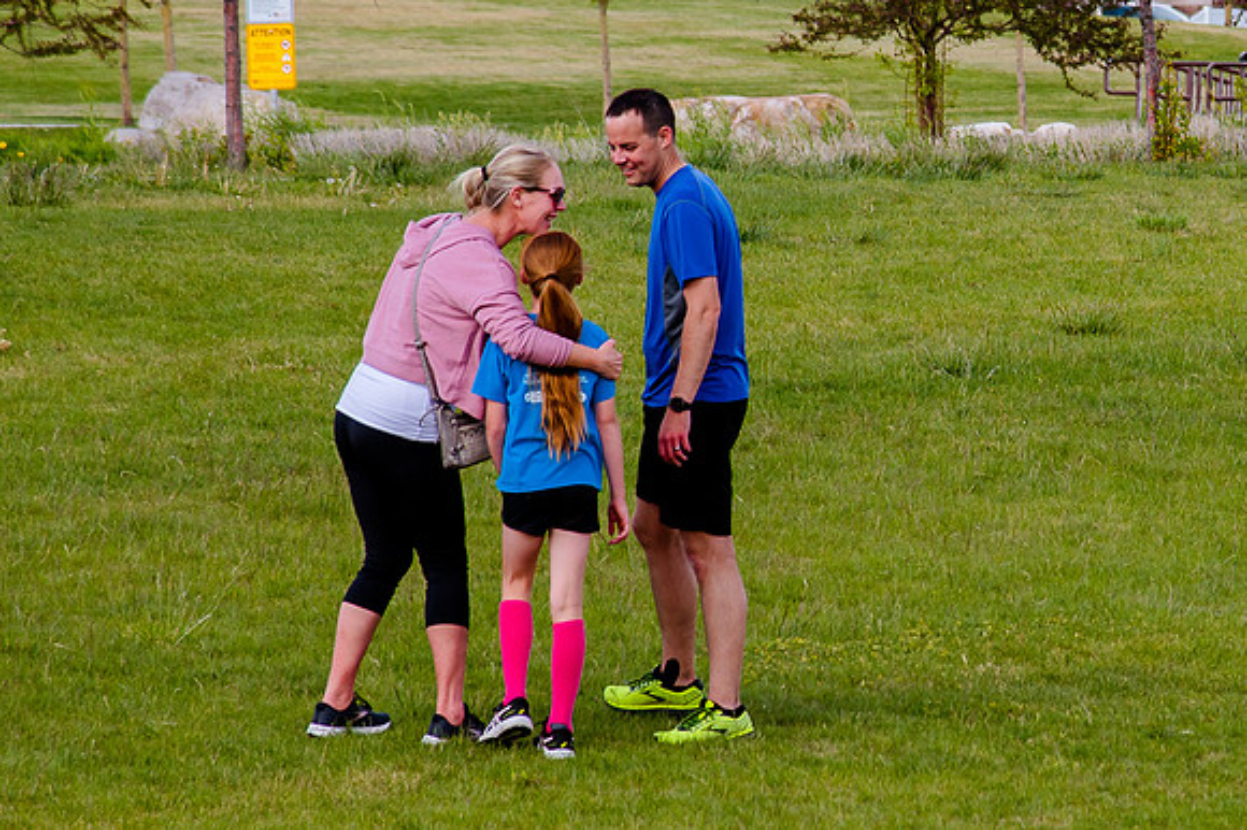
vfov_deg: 4.4
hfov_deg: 6.6
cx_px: 1160
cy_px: 313
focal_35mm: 313
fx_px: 10819
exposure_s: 1/640
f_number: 5.6
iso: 200
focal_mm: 120
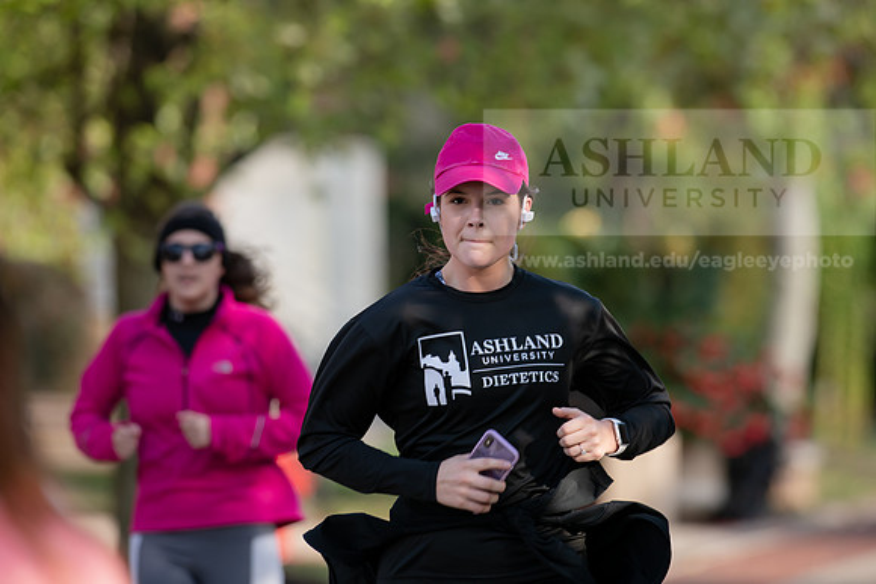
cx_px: 438
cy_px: 292
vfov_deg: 4.6
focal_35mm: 300
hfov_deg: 6.9
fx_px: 7301
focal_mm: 300
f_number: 4.5
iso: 200
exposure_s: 1/500
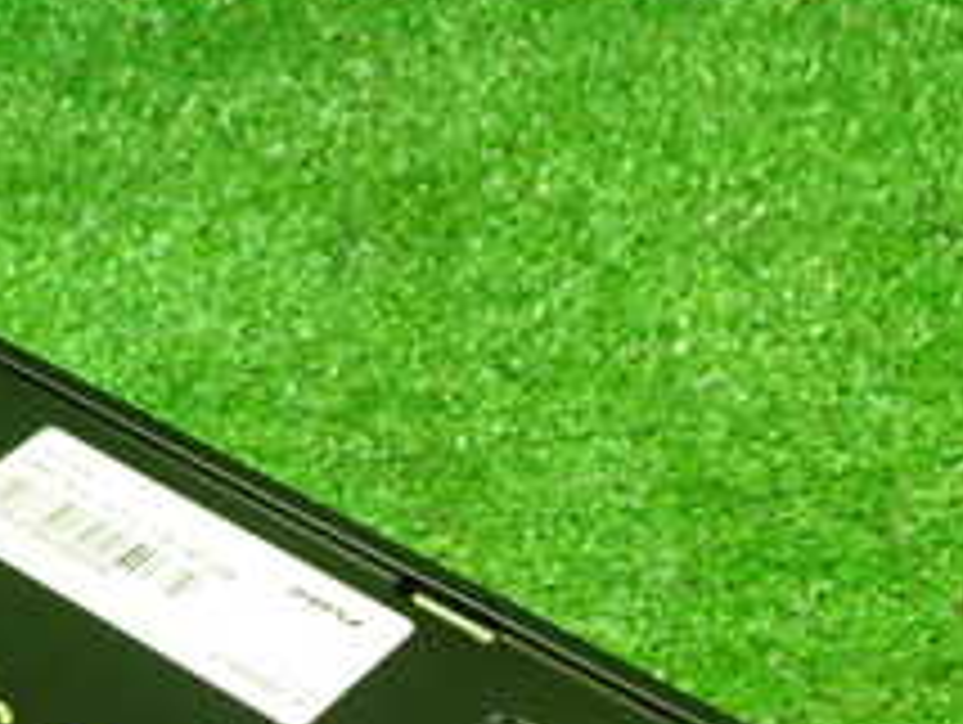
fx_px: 2339
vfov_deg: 16.7
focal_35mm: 84
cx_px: -40
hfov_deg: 22.2
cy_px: 908
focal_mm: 5.4
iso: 1000
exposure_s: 1/20
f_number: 2.3
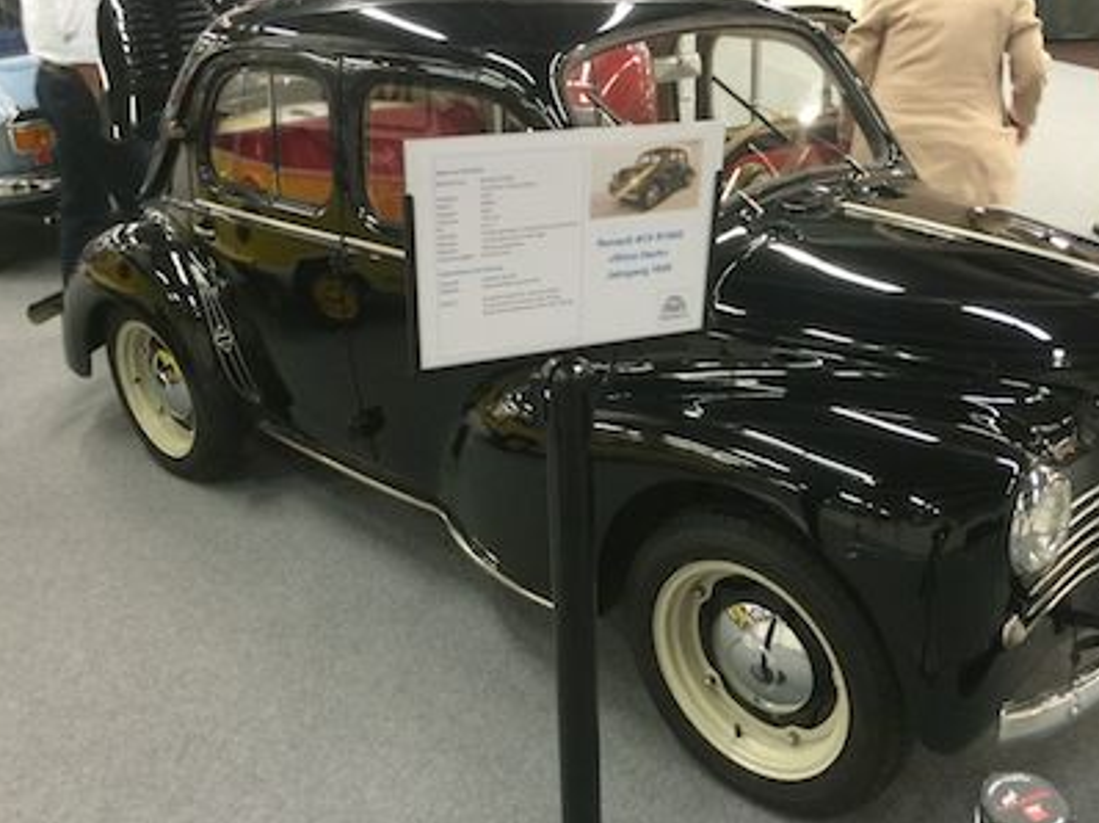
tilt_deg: -22.0
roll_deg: +2.0
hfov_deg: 52.4
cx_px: 635
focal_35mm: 35
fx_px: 1111
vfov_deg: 40.6
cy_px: 351
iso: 250
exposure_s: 1/33
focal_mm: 4.15
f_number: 2.2
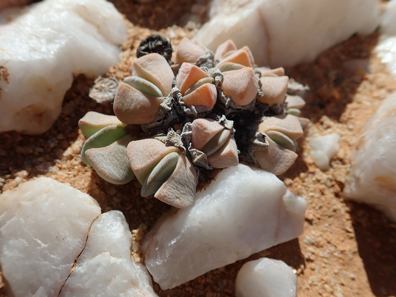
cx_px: 198
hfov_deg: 60.0
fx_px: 343
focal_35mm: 30
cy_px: 148
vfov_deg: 46.8
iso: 100
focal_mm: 5.5
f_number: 9
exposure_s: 1/200
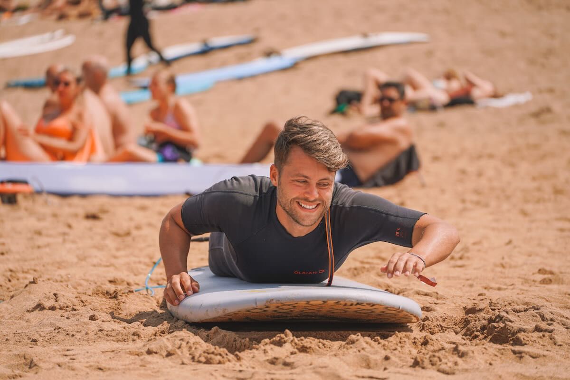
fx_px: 3246
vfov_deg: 6.7
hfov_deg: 10.0
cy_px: 190
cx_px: 285
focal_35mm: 205
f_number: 5.6
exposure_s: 1/640
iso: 100
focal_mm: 205
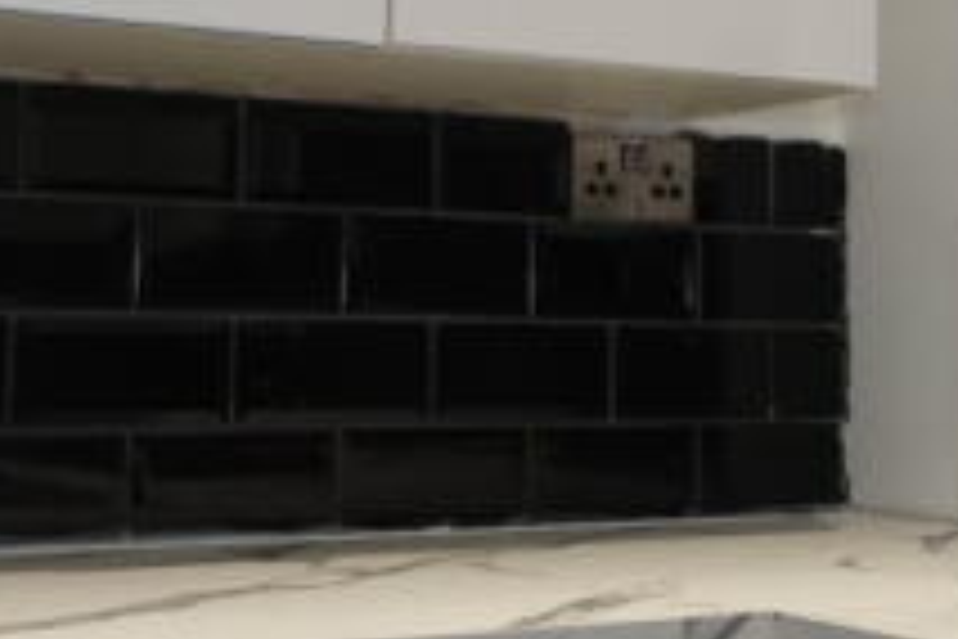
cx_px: 666
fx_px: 2049
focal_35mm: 77
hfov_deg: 26.1
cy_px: 162
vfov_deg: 17.6
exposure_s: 1/160
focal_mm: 16
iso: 1600
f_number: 4
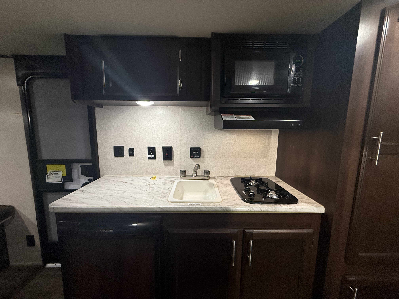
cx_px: 200
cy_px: 150
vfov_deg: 85.7
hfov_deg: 102.1
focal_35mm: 14
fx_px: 161
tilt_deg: -8.8
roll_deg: +0.3
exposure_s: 1/89
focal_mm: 2.22
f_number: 2.2
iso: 320
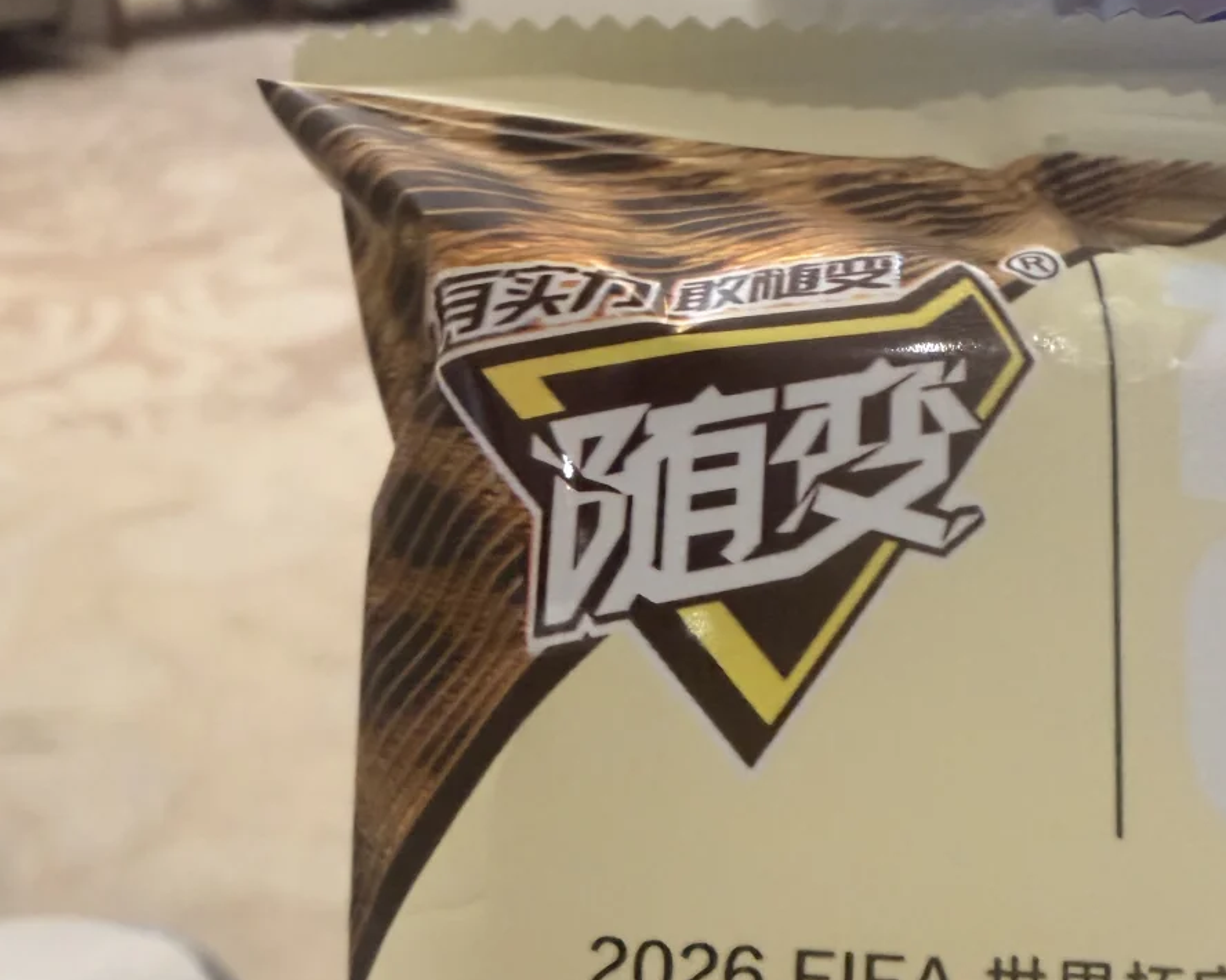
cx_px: 685
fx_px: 1379
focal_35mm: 38
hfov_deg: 47.9
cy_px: 774
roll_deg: -1.6
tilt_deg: -28.5
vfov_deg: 37.8
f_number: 2.2
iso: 320
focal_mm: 2.22
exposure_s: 1/50
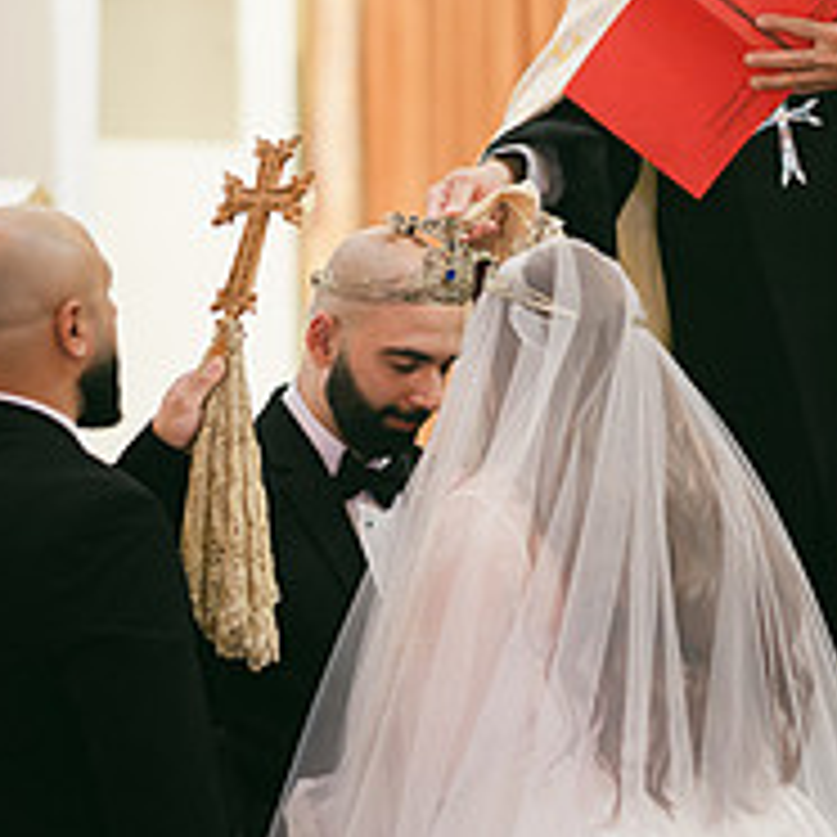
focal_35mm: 216
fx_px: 5909
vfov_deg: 8.1
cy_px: 468
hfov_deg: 8.1
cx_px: 576
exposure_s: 1/250
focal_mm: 105
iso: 800
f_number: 1.4
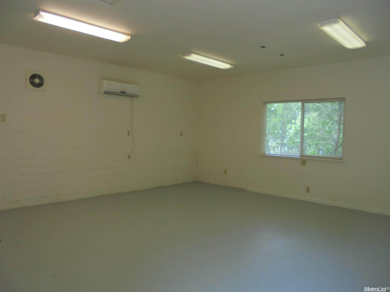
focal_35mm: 26
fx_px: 293
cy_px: 146
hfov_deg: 67.3
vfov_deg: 53.0
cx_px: 195
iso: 100
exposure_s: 1/40
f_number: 3.5
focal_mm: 4.6
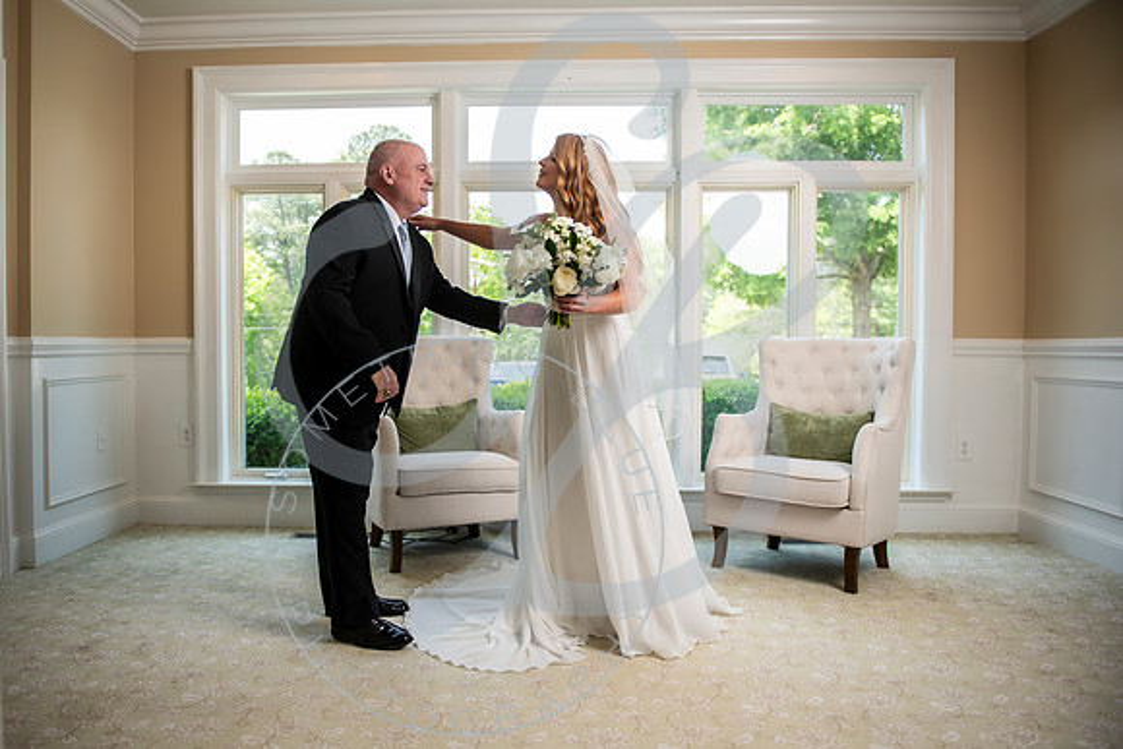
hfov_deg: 68.6
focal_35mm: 26
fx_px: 821
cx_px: 512
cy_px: 375
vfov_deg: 49.1
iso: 100
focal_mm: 24
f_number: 2.8
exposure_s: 1/160
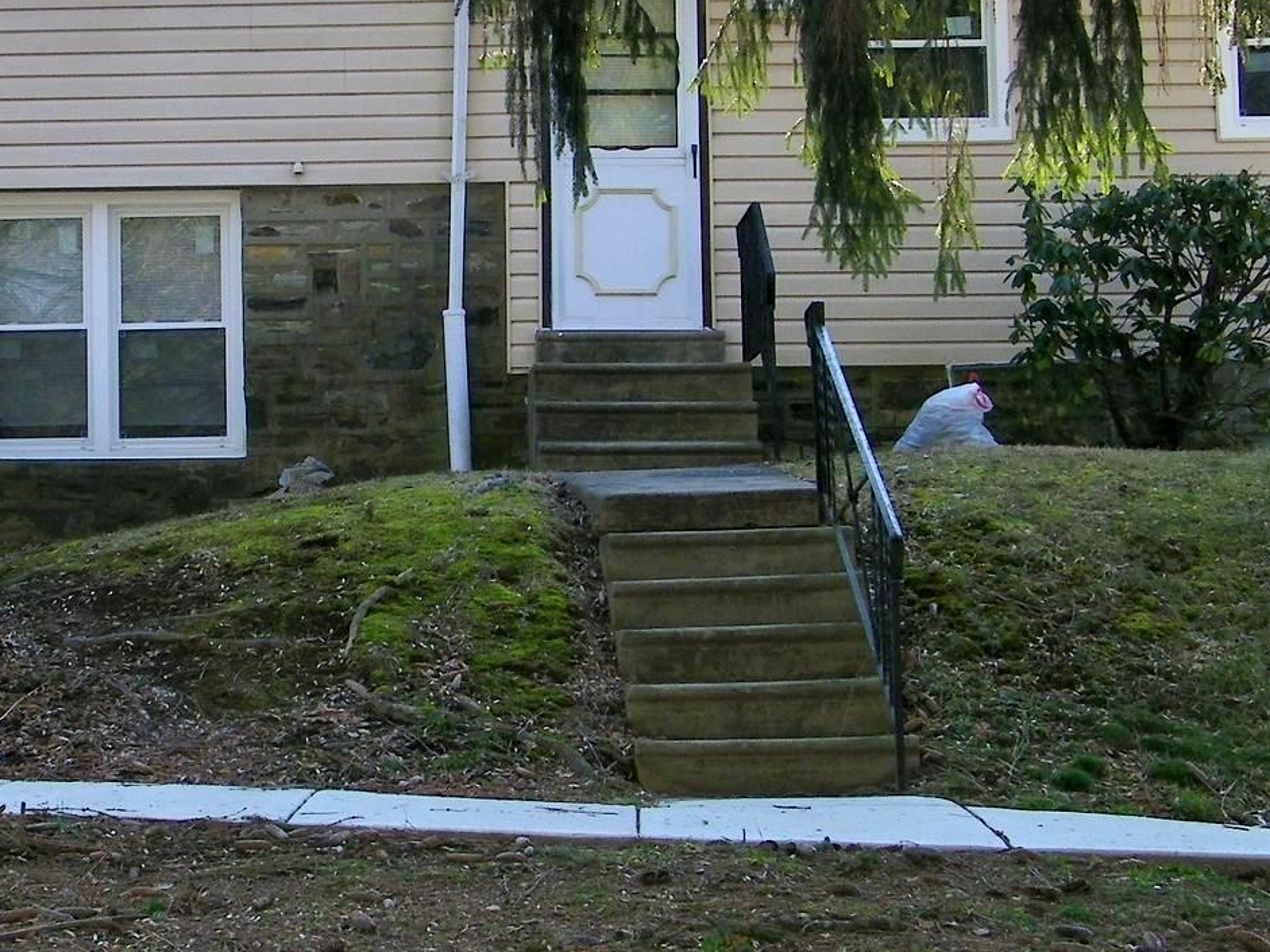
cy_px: 369
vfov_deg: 19.9
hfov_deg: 26.1
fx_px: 2715
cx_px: 360
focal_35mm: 74
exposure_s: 1/320
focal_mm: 6
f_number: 3.6
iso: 80
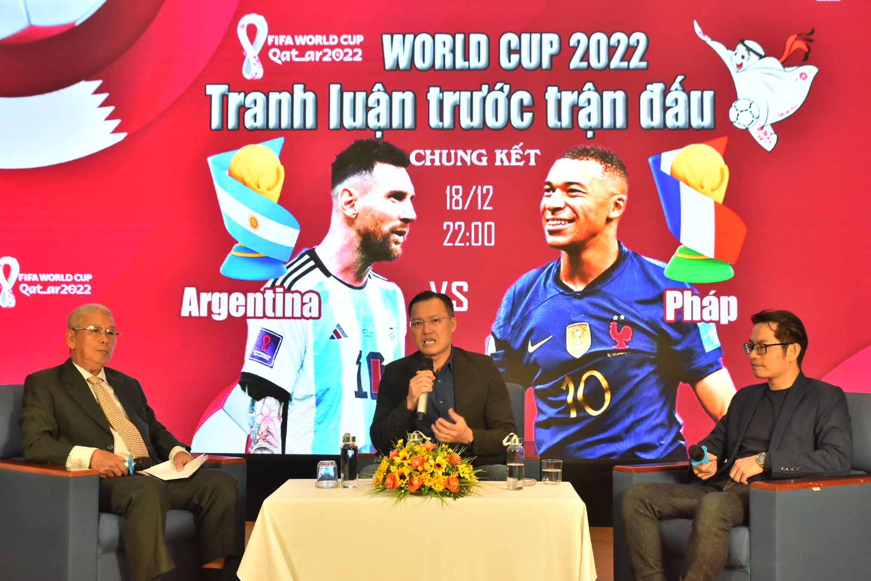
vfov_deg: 28.1
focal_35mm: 48
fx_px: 1161
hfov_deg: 41.1
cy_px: 290
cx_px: 436
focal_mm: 32
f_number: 5
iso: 1000
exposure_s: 1/125
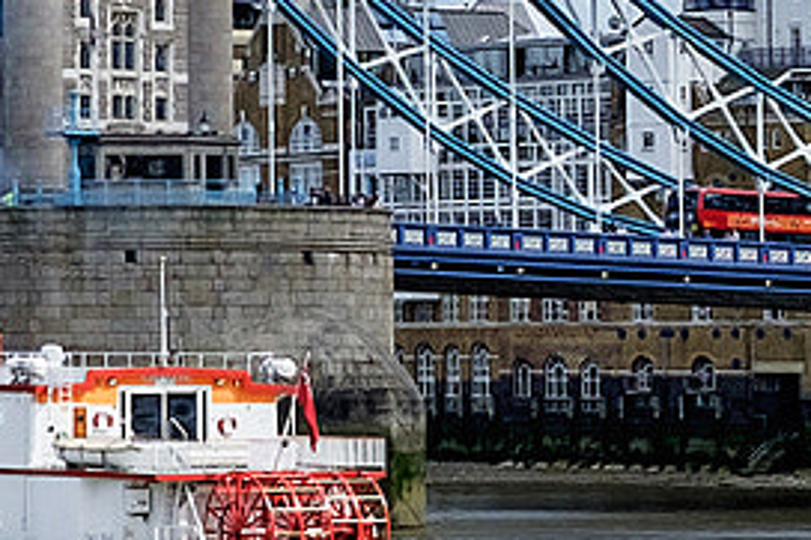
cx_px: -483
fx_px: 5561
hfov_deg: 8.1
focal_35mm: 247
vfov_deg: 5.5
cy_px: -404
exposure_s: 1/850
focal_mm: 27.7
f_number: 4.5
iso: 200
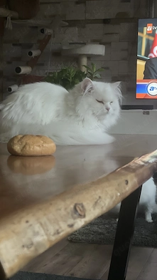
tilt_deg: -3.7
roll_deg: -1.4
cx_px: 61
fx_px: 526
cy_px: 142
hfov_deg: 17.0
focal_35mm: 71
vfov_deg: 29.7
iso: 640
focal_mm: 7.5
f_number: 2.2
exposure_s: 1/15
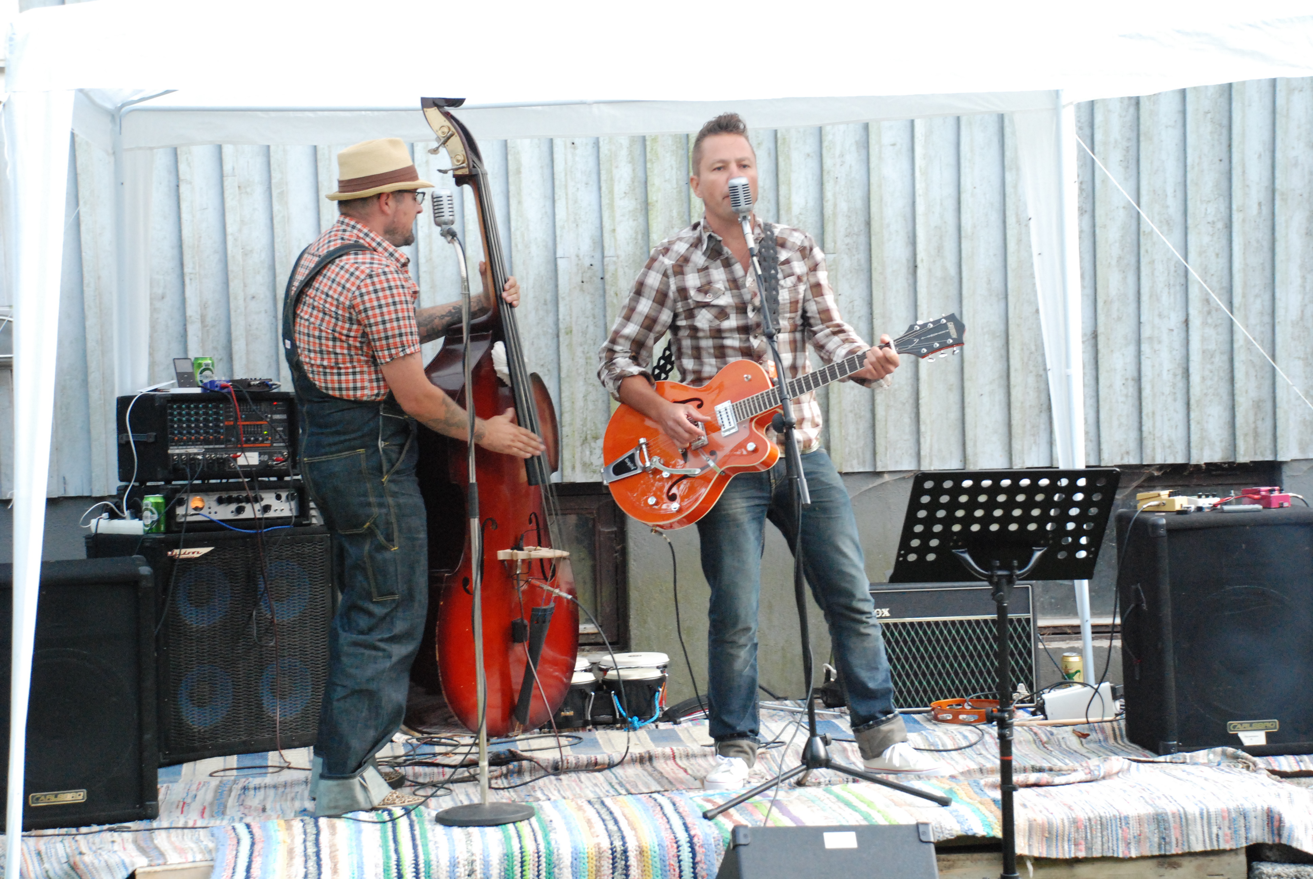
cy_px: 440
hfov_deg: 26.0
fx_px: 2848
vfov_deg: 17.5
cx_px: 656
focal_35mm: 78
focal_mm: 52
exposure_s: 1/50
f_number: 5
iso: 1600
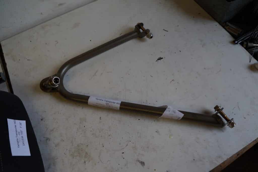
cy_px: 86
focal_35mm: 27
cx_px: 129
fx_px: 194
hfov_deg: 67.4
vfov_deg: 47.9
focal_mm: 18
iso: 400
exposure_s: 1/60
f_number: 4
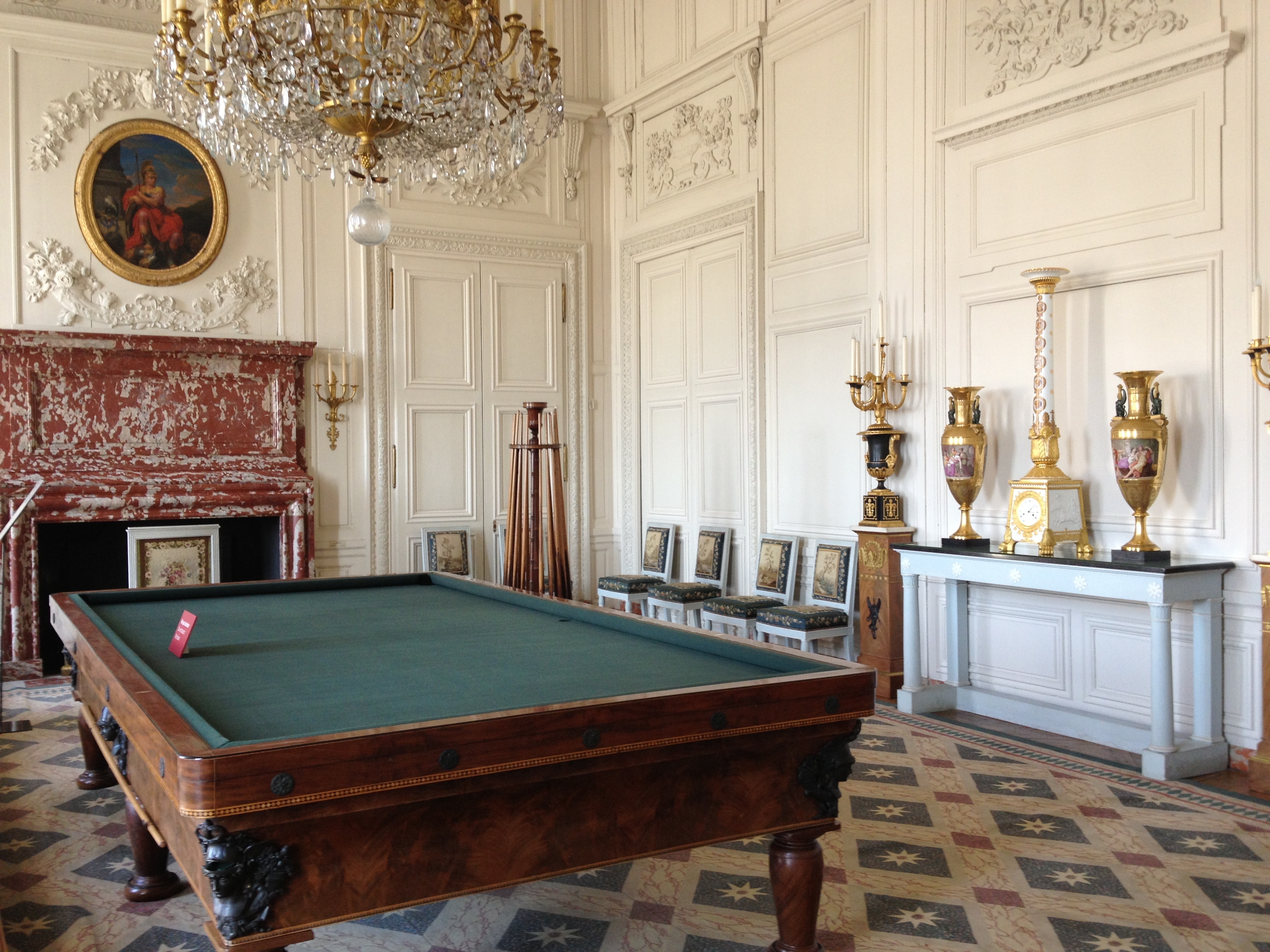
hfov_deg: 52.6
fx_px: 1284
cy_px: 476
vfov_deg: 40.7
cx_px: 635
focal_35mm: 35
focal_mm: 4.28
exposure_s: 1/20
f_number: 2.4
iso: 64
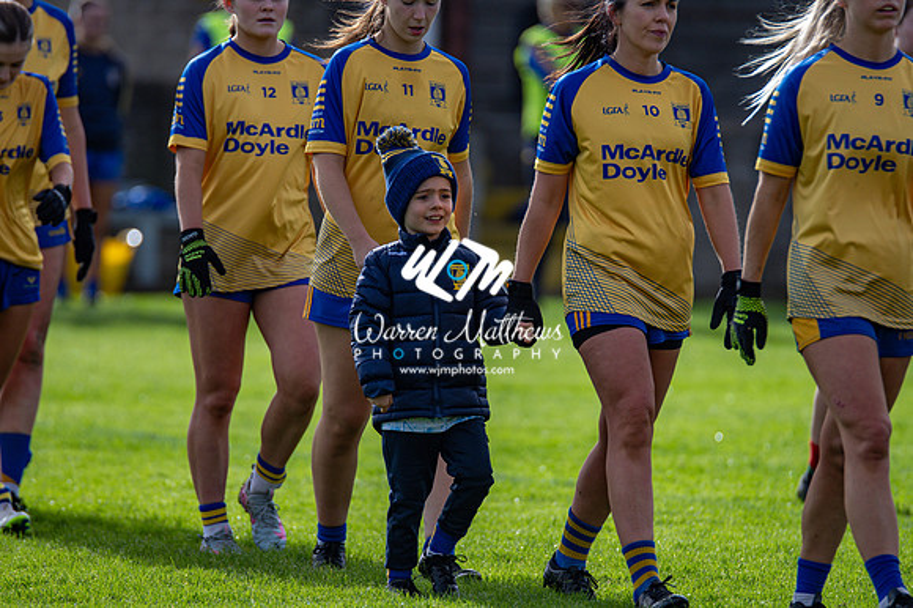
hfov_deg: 4.6
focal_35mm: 450
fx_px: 11406
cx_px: 456
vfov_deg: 3.1
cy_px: 304
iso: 180
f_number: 2.8
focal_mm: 300
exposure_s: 1/2500
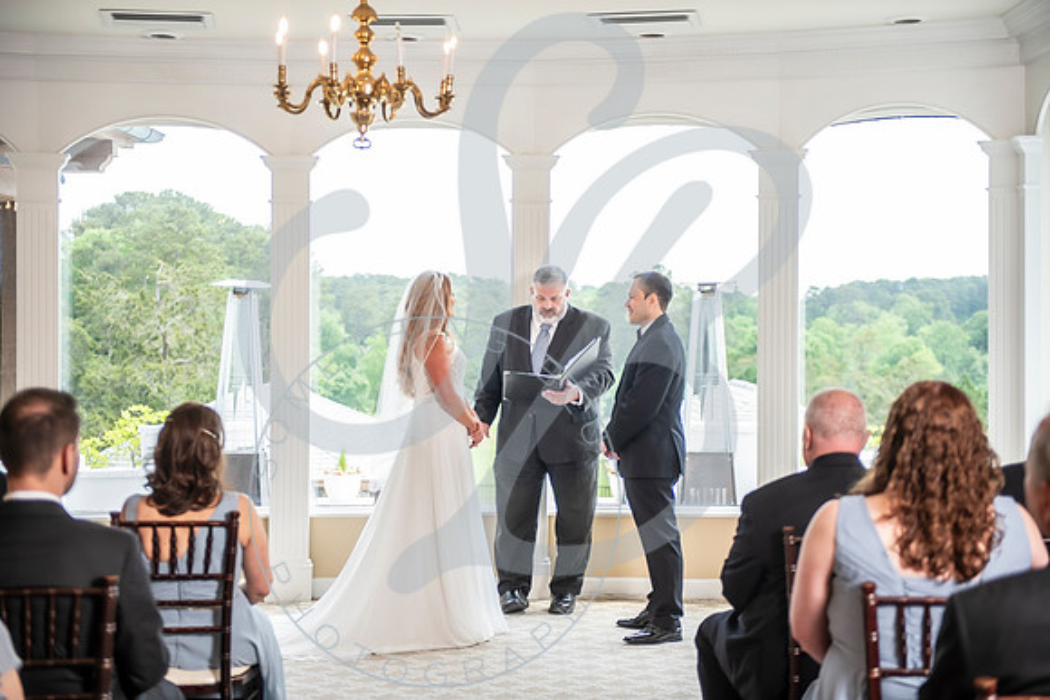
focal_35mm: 60
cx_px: 525
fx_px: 1751
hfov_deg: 33.4
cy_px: 350
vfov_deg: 22.6
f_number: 2.8
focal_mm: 60
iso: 200
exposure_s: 1/160
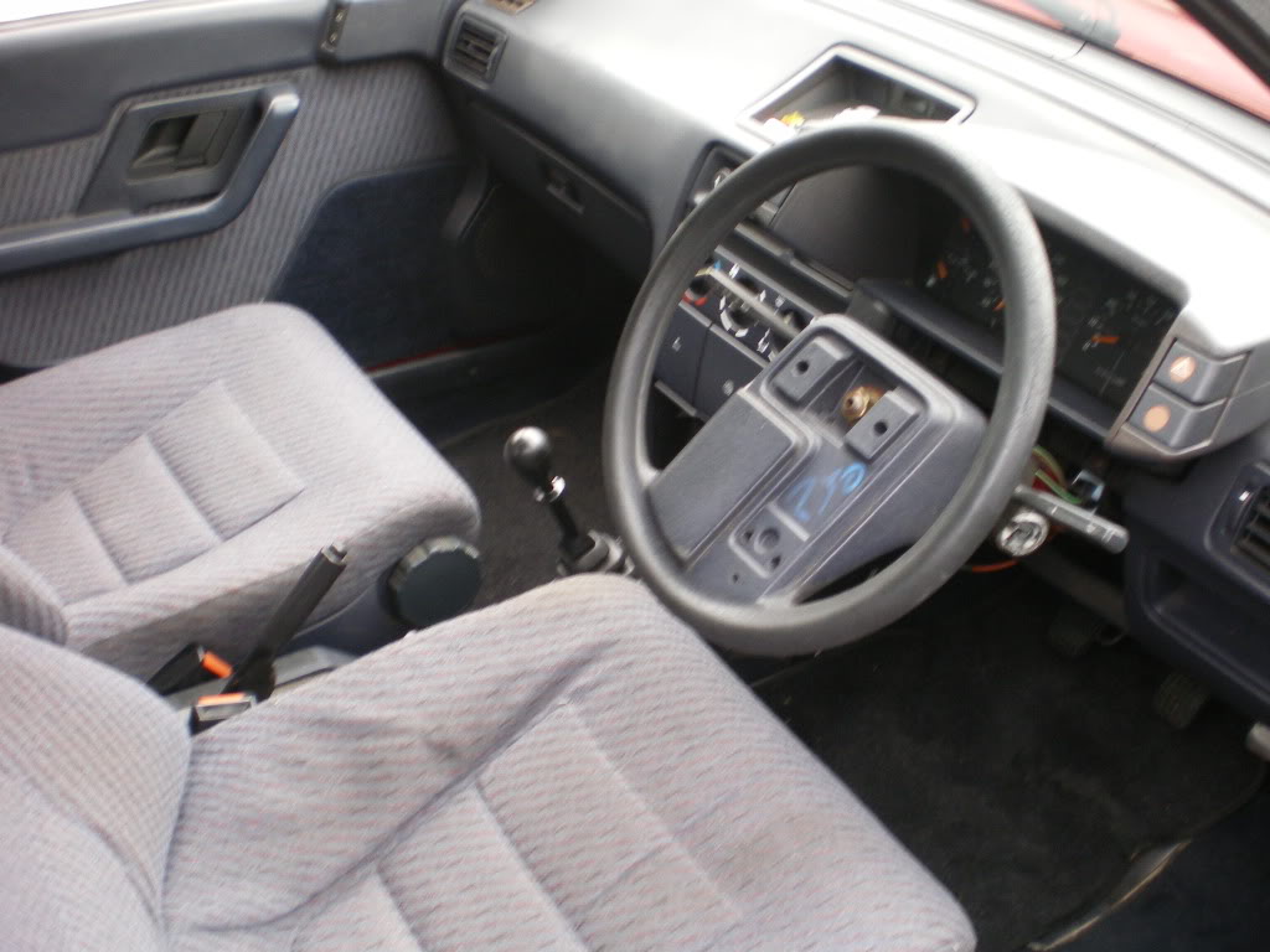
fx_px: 1394
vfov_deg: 37.7
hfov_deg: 49.0
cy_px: 476
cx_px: 635
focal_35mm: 38
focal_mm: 6.3
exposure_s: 1/30
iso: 200
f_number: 3.1
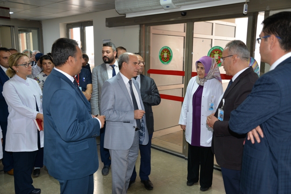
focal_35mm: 35
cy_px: 96
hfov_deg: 54.4
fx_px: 283
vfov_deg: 37.9
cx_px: 147
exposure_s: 1/60
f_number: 4
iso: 500
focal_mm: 34
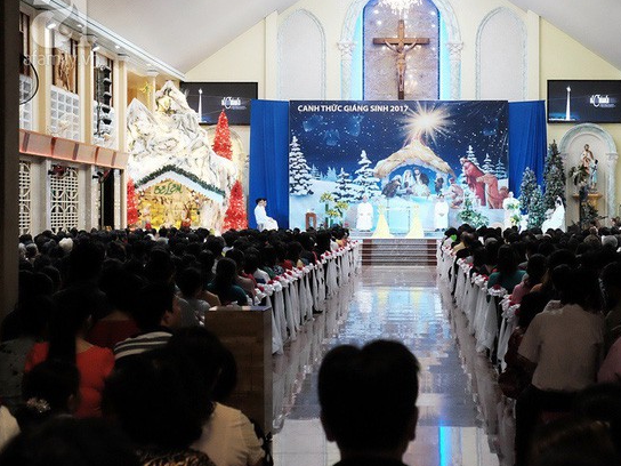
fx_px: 1381
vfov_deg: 19.1
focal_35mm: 77
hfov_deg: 25.3
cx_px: 374
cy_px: 222
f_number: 6.4
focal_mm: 43.9
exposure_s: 1/100
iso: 6400
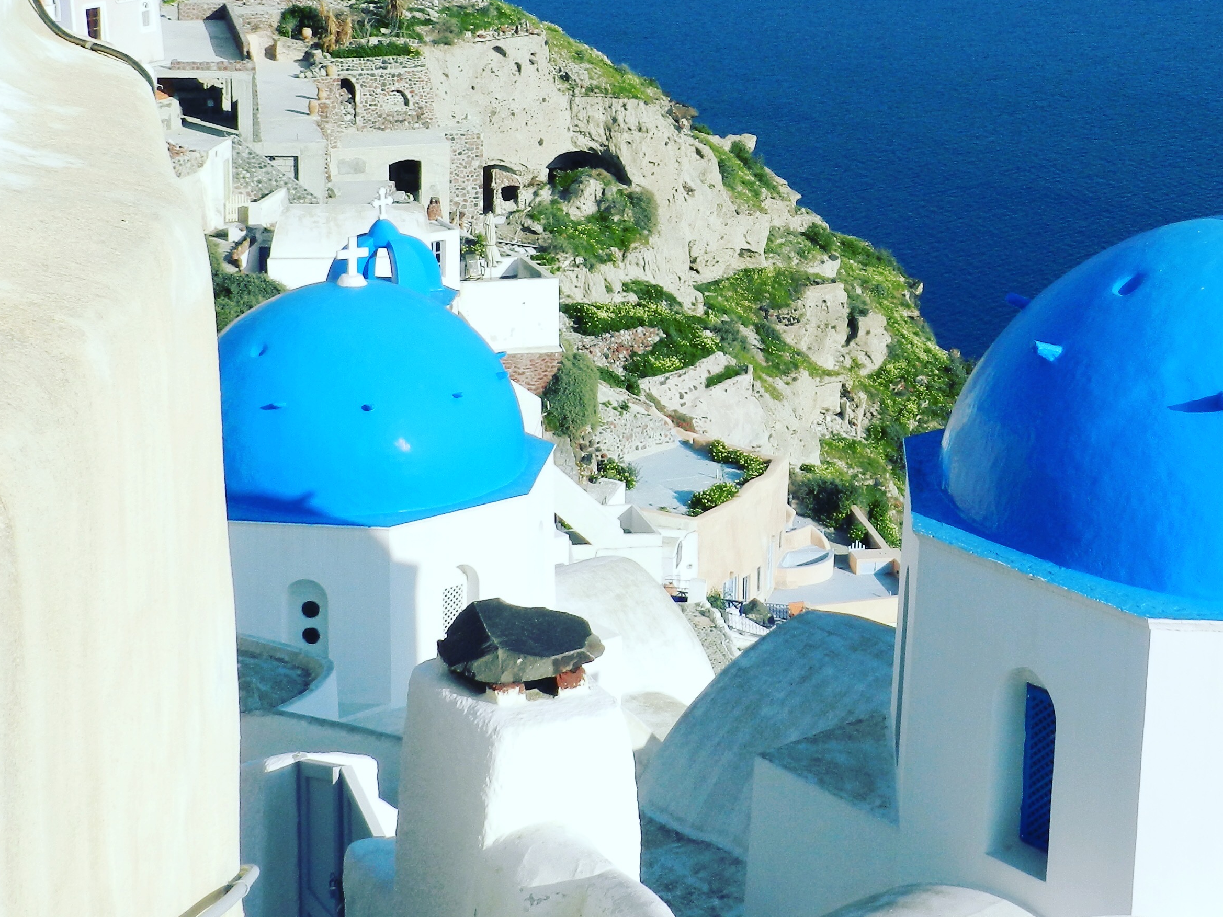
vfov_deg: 22.3
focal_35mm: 65
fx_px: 2297
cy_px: 208
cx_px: 789
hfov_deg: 29.7
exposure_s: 1/1000
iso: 160
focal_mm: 6.7
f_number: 5
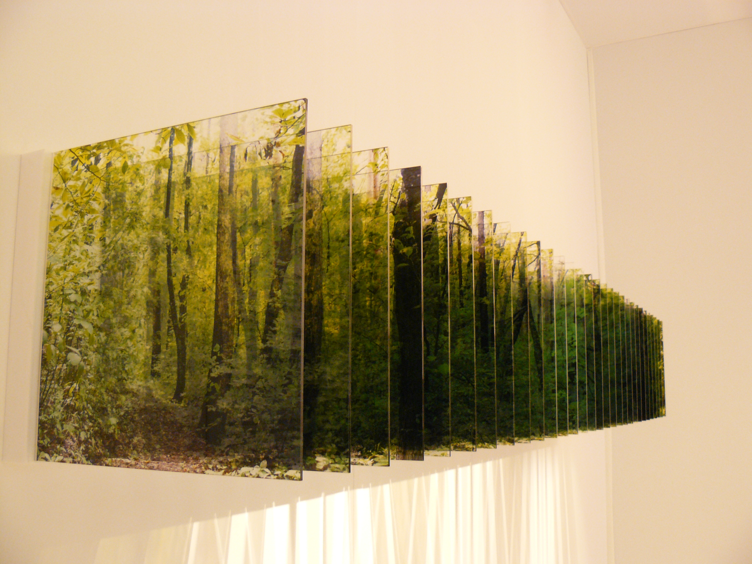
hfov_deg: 51.4
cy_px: 282
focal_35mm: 36
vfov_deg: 39.7
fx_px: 782
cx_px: 376
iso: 200
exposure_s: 1/10
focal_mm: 6
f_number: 2.8
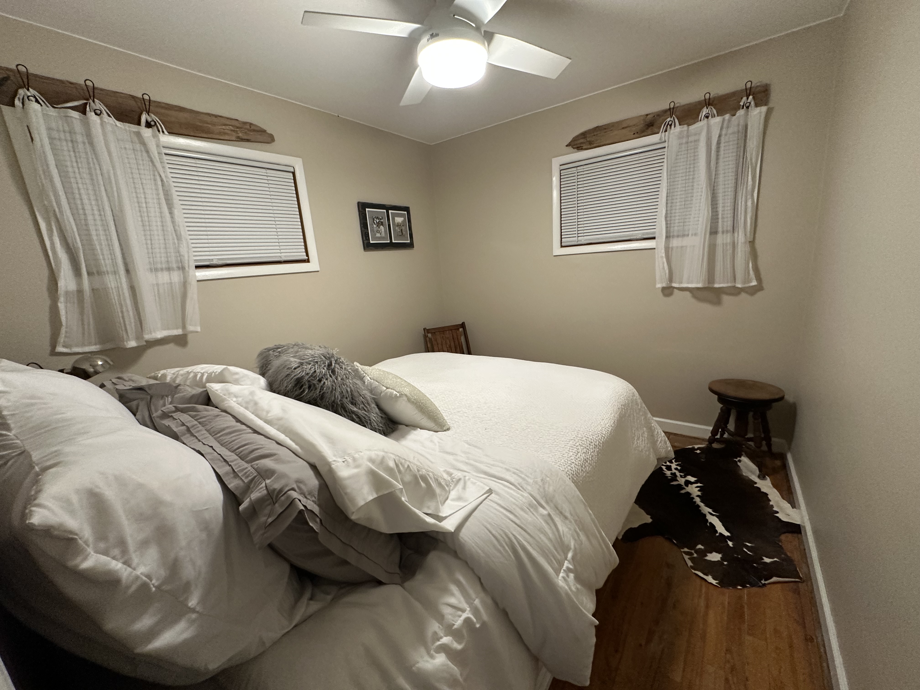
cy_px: 345
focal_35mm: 14
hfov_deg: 102.1
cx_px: 460
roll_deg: +4.5
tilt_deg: -12.5
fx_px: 372
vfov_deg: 85.7
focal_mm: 2.22
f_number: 2.2
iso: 320
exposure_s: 1/60
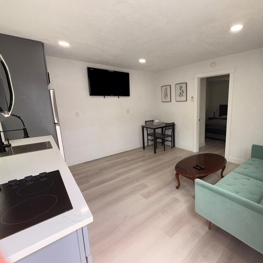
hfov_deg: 82.1
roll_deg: +0.9
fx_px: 146
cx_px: 168
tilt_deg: -10.2
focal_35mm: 17
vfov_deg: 84.0
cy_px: 128
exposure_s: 1/122
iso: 50
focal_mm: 2.22
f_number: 2.2
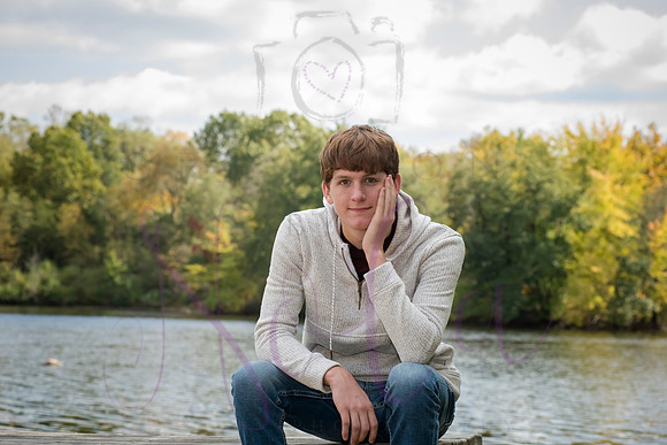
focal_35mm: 86
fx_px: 1594
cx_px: 334
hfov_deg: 23.6
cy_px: 222
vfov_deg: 15.9
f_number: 7.1
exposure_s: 1/640
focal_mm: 86
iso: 800
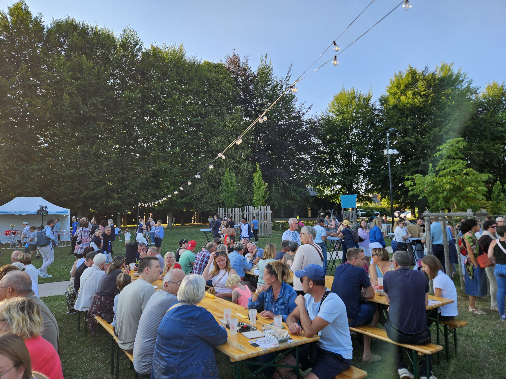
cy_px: 190
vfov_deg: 58.9
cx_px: 253
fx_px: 336
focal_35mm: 23
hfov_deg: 73.9
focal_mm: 5.4
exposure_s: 1/406
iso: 25
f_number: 1.8
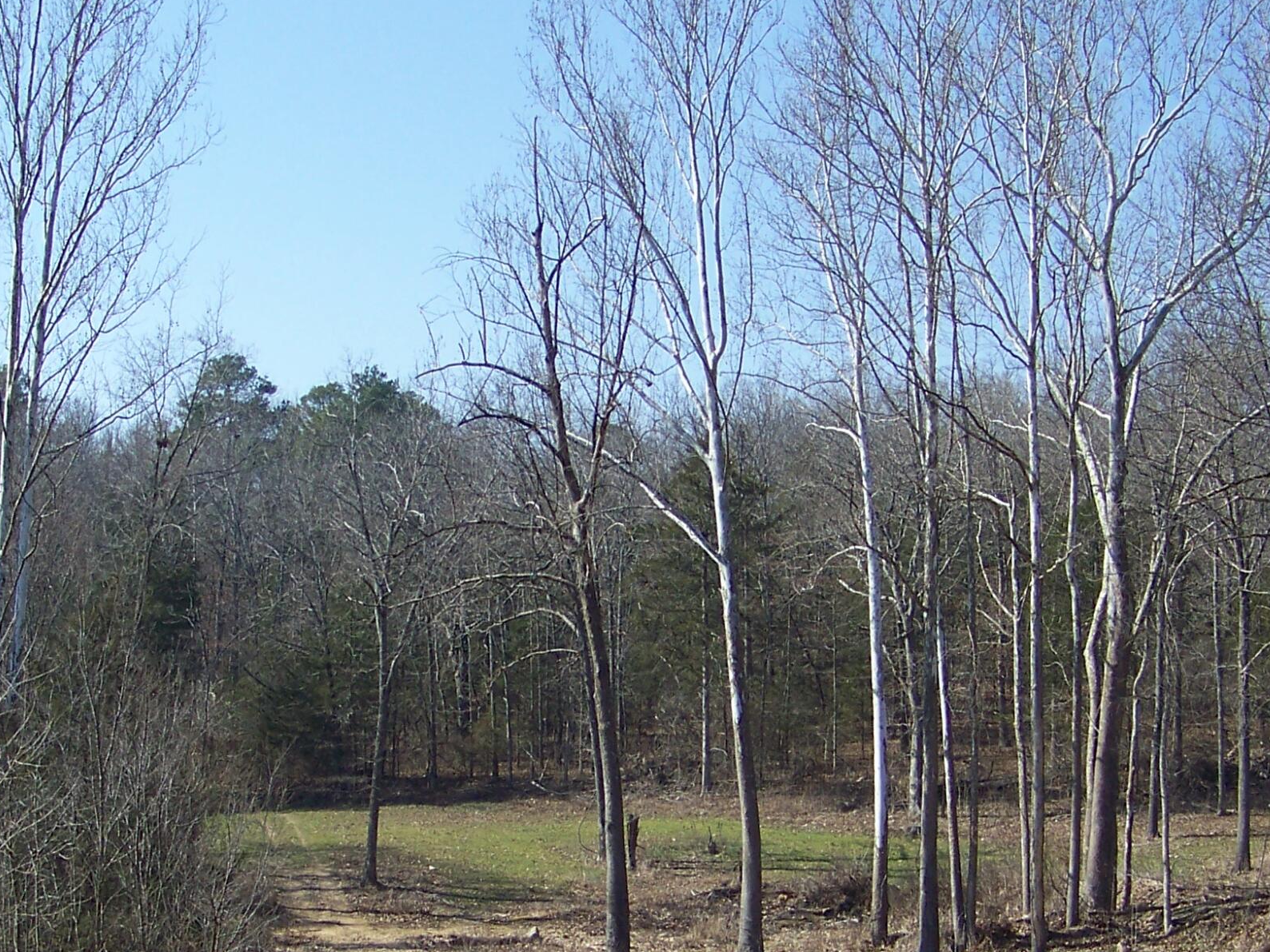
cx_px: 526
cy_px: 689
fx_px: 2495
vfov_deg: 21.5
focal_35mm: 68
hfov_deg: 28.5
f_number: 2.8
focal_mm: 5.85
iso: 64
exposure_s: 1/800
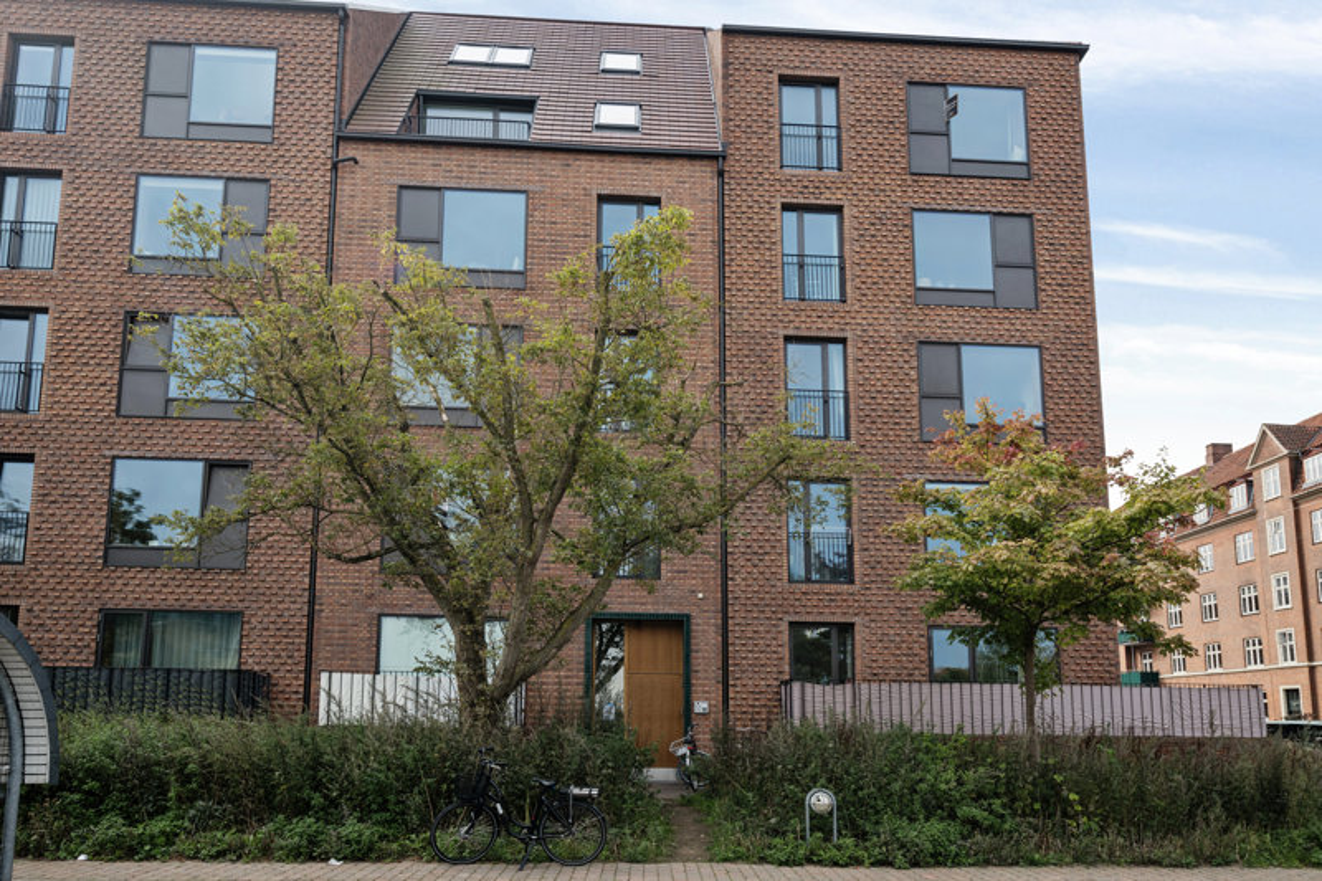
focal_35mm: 24
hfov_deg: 73.8
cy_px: 440
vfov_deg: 53.1
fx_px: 881
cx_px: 661
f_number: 9
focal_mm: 24
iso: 200
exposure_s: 1/250
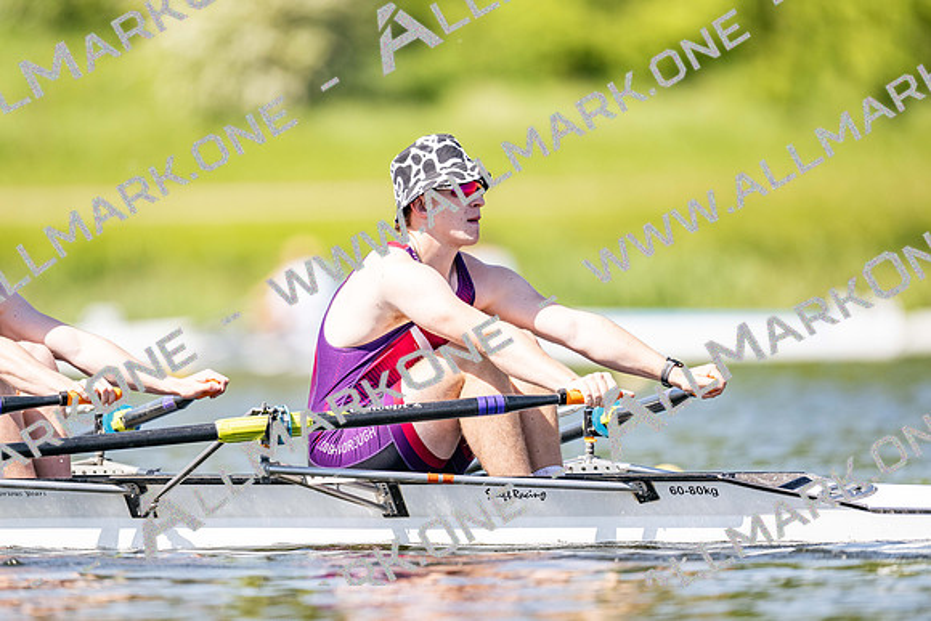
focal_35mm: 600
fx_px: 15520
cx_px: 466
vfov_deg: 2.3
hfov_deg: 3.4
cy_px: 310
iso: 450
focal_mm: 600
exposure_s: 1/2500
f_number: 4
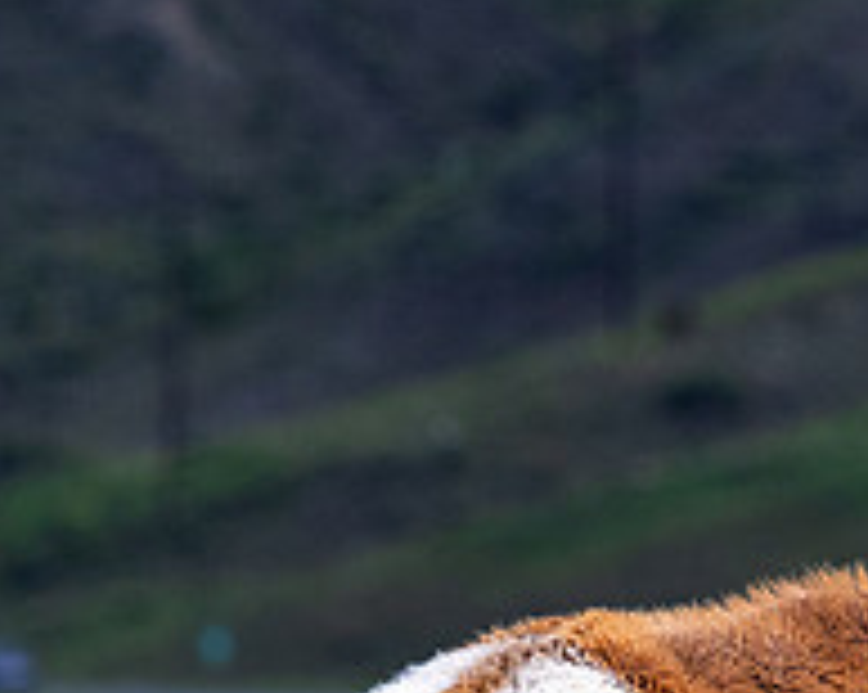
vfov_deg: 1.2
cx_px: 871
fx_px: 33953
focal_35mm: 1323
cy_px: 625
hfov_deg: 1.5
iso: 1400
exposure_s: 1/1000
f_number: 10
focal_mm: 320
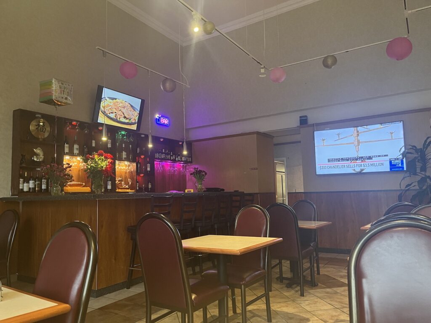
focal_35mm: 26
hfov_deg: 67.3
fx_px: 324
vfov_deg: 53.1
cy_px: 162
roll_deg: +1.0
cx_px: 216
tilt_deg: +5.2
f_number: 1.6
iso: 500
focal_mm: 5.1
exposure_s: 1/60
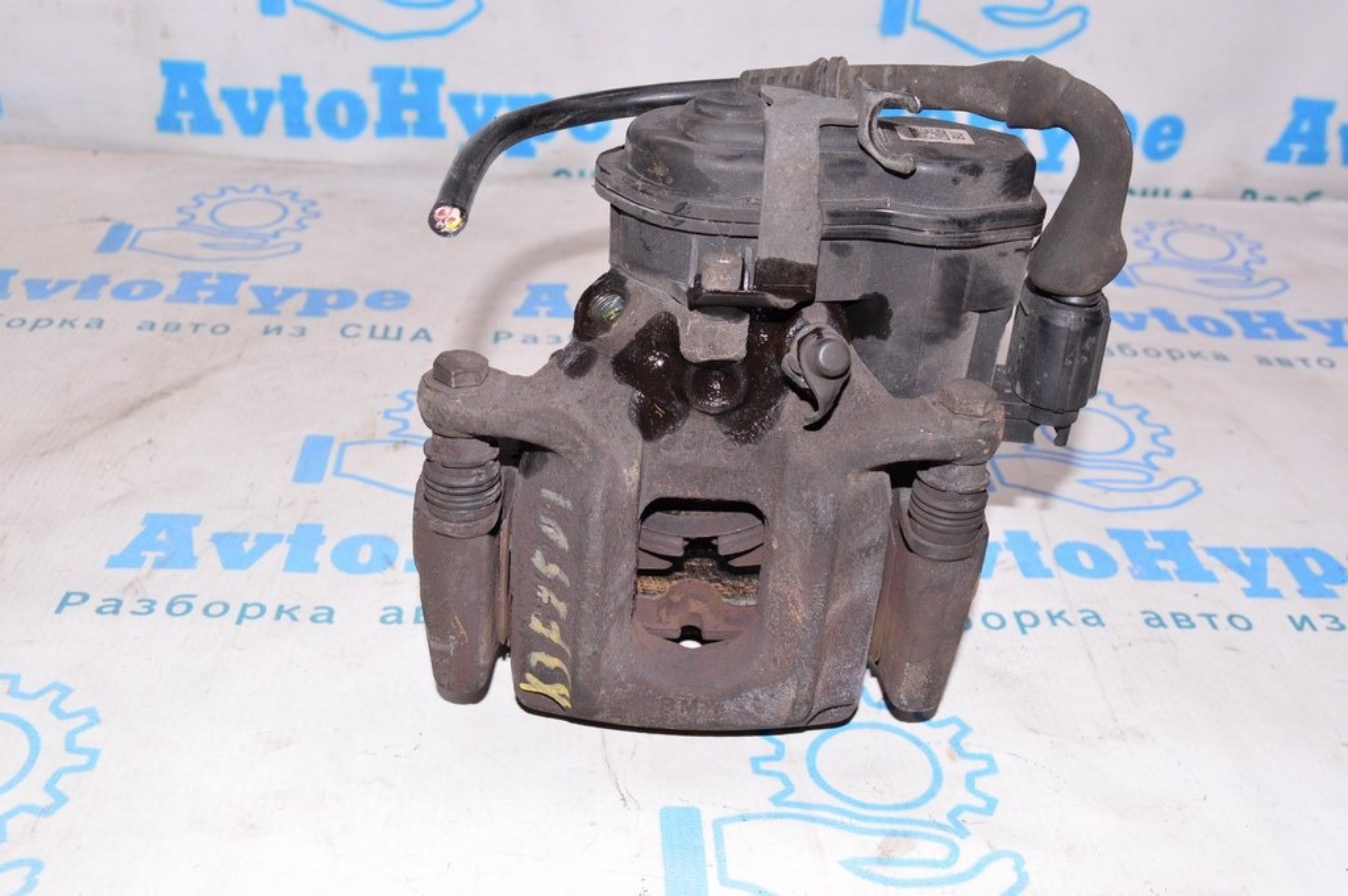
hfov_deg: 51.3
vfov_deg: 35.4
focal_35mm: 38
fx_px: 1403
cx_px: 674
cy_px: 448
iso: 1600
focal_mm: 25
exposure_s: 1/200
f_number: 8
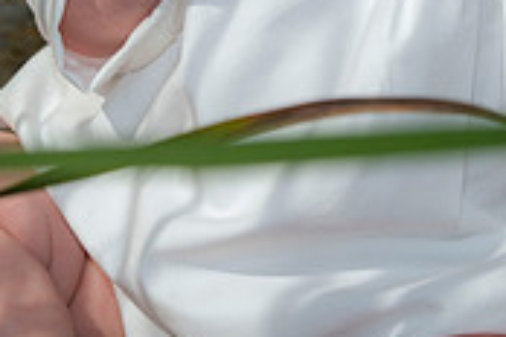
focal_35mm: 400
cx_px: 212
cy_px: -84
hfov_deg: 5.2
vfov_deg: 3.4
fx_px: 5622
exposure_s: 1/200
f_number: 8
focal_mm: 120
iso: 50
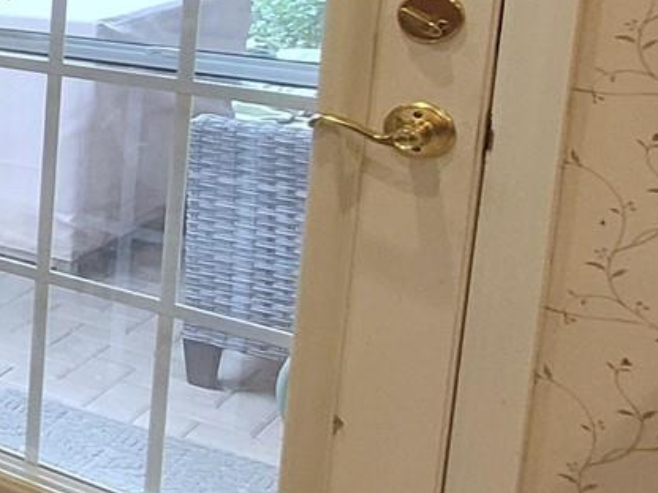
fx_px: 1217
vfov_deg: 22.3
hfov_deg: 19.2
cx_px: -636
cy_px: 32
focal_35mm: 64
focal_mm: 1.74
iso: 200
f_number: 2.2
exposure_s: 1/60
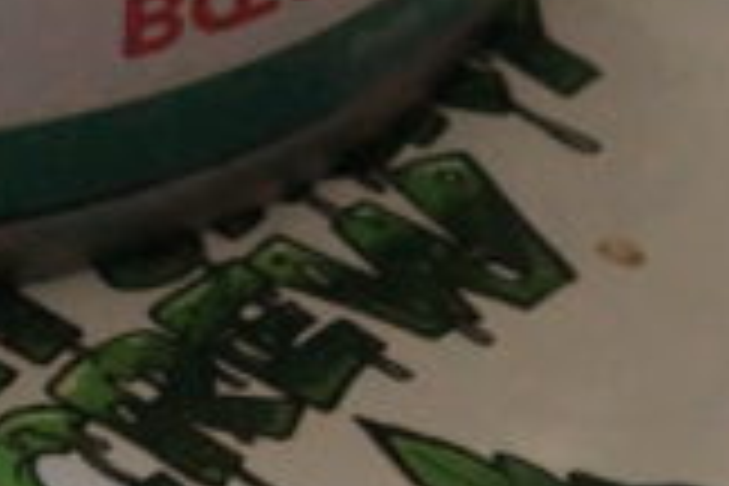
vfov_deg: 4.6
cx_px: -320
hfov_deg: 6.8
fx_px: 6034
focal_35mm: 298
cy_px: -398
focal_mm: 42
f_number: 13
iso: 6400
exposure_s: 1/250
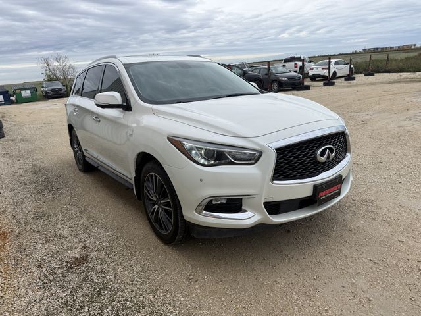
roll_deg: +4.7
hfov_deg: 71.6
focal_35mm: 24
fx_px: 292
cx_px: 210
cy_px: 158
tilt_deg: -17.8
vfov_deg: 56.8
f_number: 1.78
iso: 80
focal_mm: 6.76
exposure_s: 1/2703
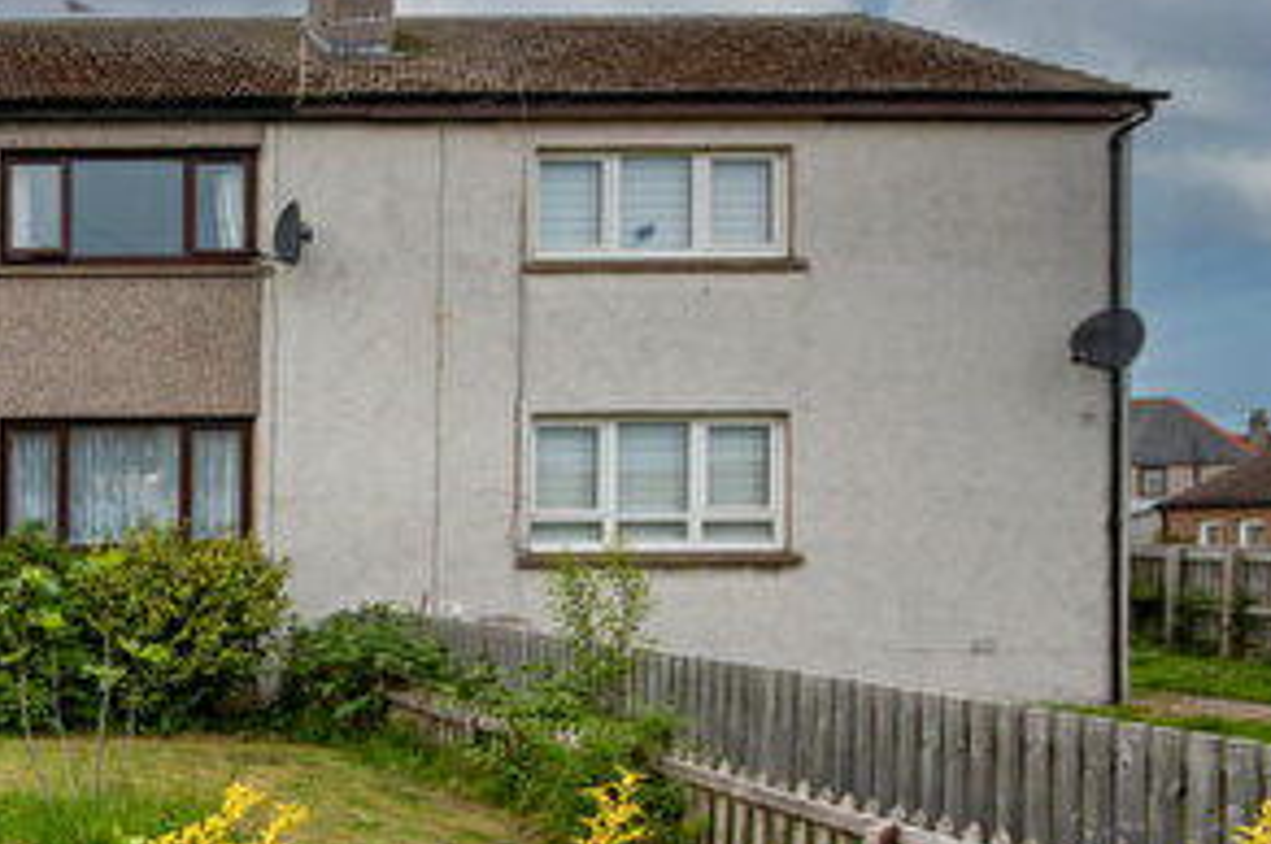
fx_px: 1270
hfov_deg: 43.6
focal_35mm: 36
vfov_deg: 35.9
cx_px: -61
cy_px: 635
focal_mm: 15
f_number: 8
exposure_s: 1/500
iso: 400
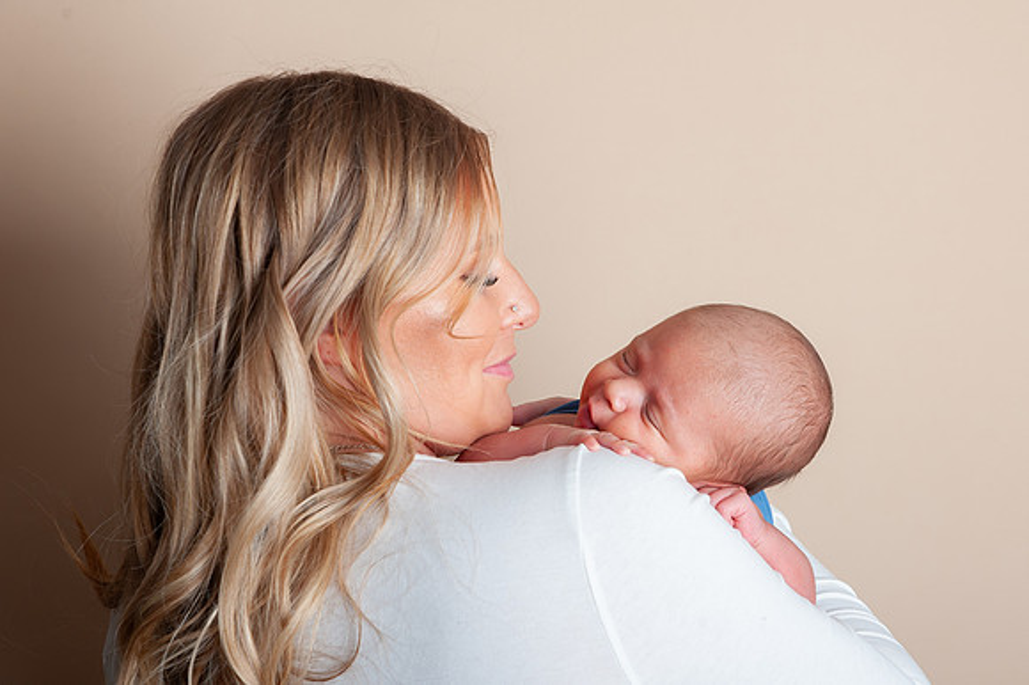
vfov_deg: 20.1
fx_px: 1927
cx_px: 583
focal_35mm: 67
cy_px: 375
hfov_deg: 29.9
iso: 400
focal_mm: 56
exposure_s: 1/200
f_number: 9
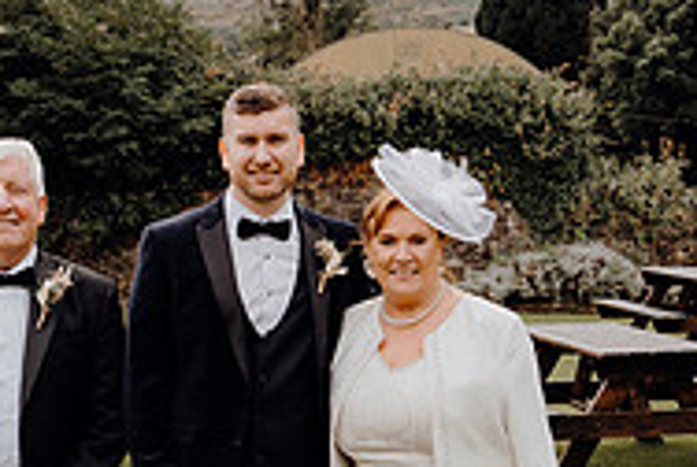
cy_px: 343
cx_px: 278
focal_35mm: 77
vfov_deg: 17.7
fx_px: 1493
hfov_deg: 26.2
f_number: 6.3
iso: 125
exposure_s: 1/160
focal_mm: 25
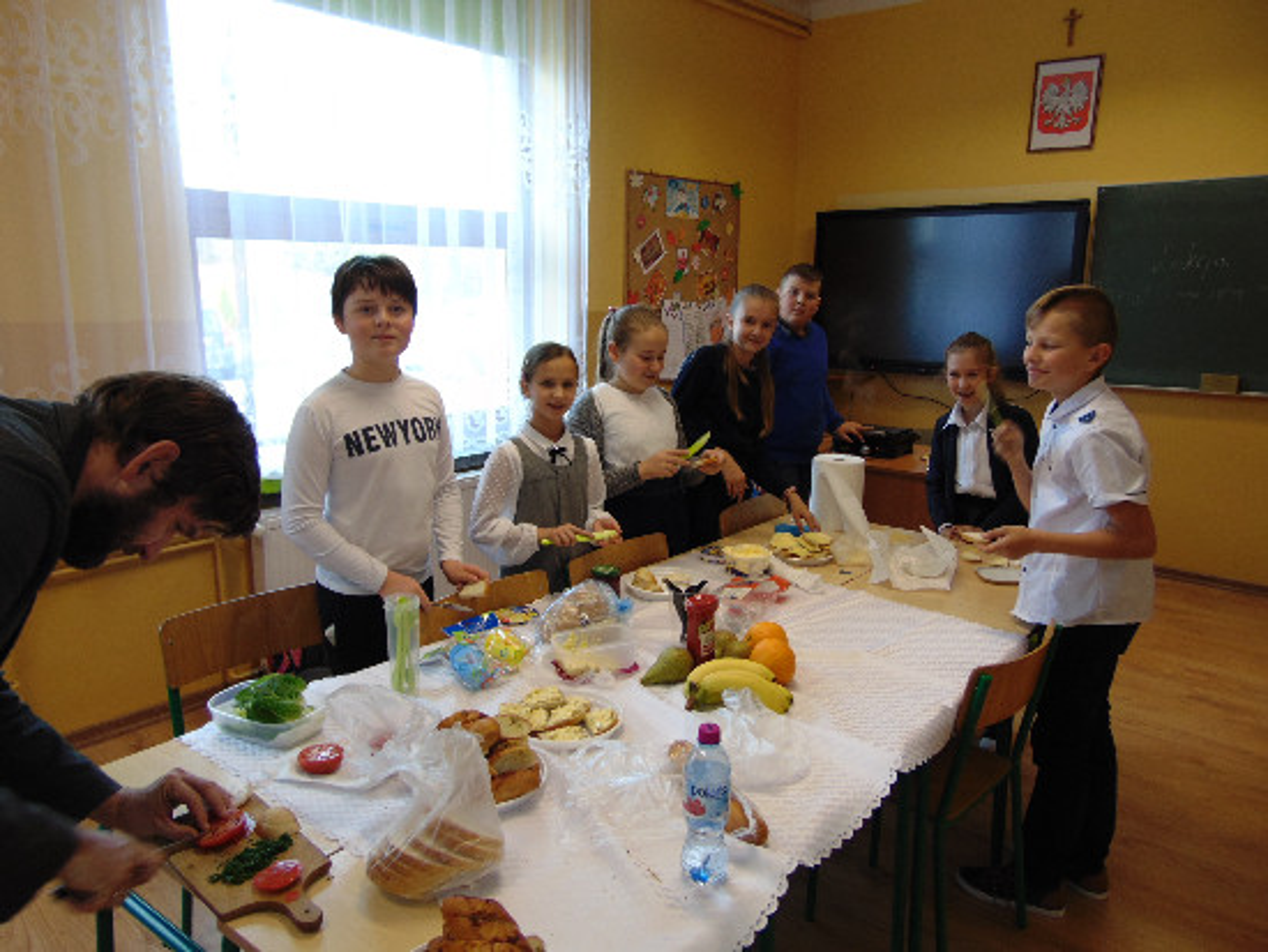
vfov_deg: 54.9
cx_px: 634
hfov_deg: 69.4
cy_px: 476
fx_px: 916
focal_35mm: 25
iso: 100
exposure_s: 1/30
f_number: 3
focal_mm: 4.5
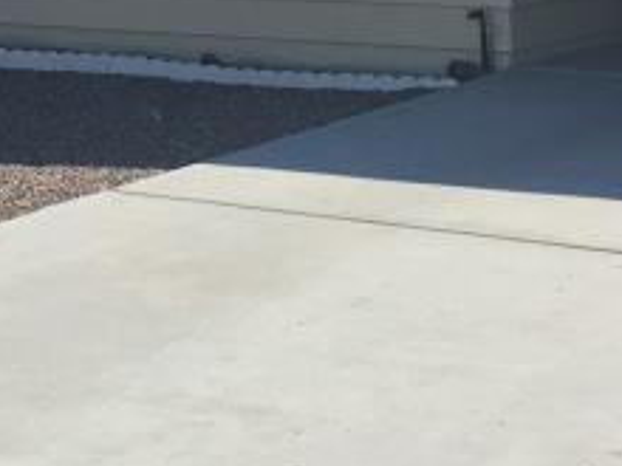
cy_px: -155
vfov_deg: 10.7
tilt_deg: +0.3
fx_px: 2426
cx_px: 34
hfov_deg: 14.4
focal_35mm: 135
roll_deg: +0.4
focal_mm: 4.15
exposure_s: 1/1261
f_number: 2.2
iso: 25
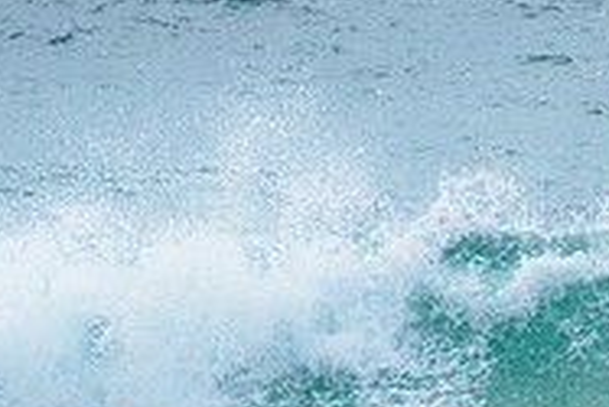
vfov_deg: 0.9
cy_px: 312
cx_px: 874
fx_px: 25749
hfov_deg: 1.4
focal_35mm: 1521
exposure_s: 1/1600
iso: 500
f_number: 7.1
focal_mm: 400
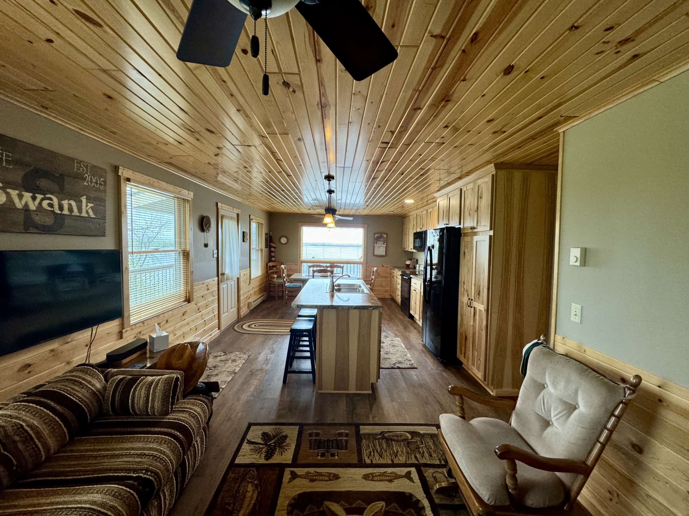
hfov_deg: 102.1
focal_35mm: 14
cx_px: 344
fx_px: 279
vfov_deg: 85.7
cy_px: 258
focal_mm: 2.22
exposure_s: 1/120
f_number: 2.2
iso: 250
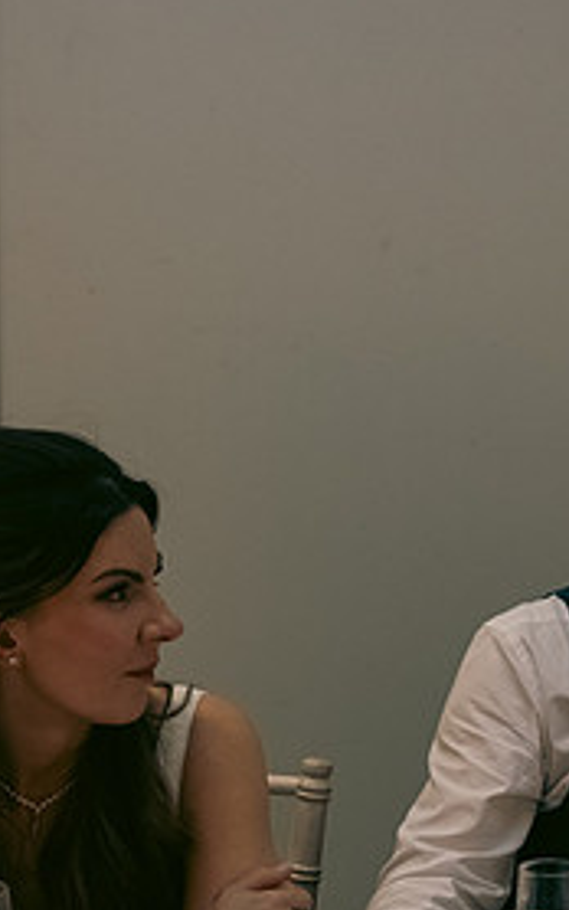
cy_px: 614
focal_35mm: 132
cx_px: 347
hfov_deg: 9.9
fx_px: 3272
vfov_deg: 15.8
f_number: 3.5
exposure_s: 1/160
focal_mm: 62
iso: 2000
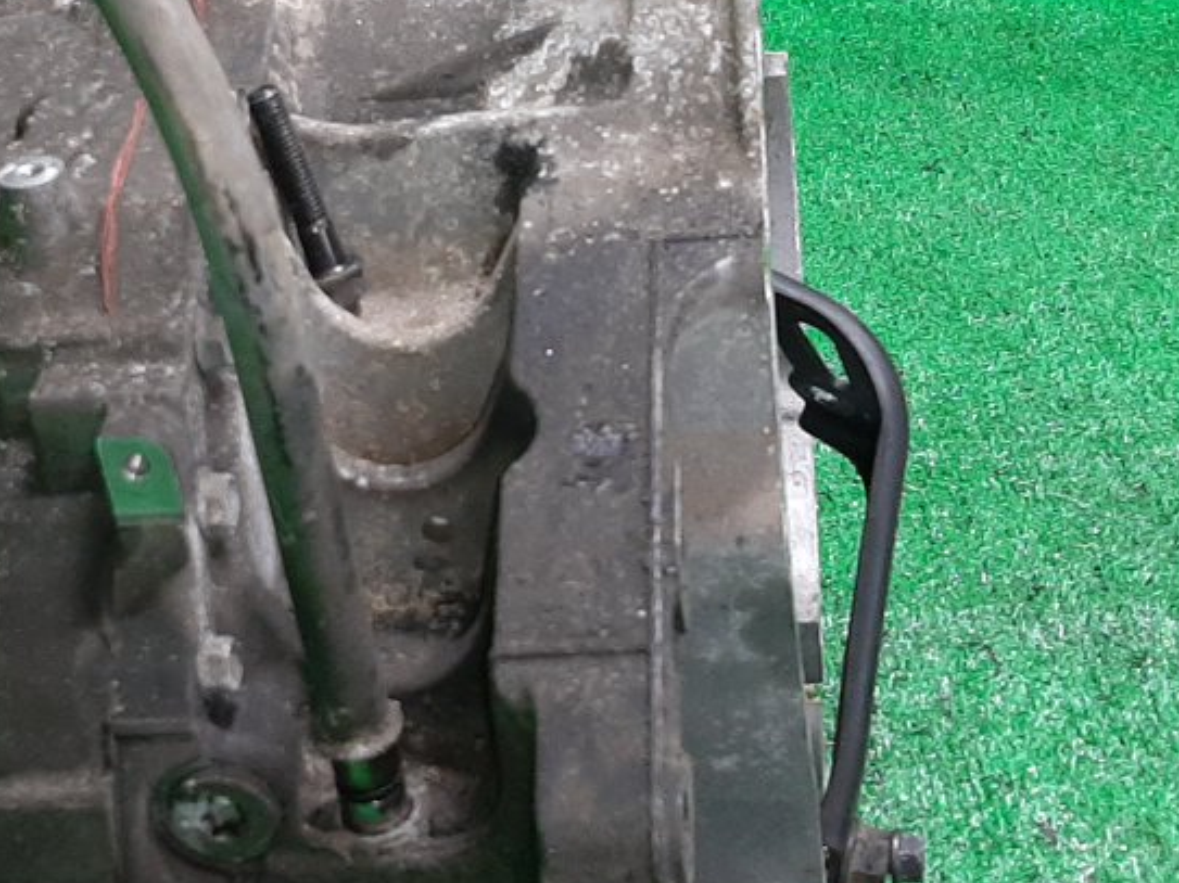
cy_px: 482
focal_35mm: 69
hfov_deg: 27.9
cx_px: 337
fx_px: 2350
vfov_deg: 21.3
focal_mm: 3.93
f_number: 1.7
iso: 159
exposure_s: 1/50
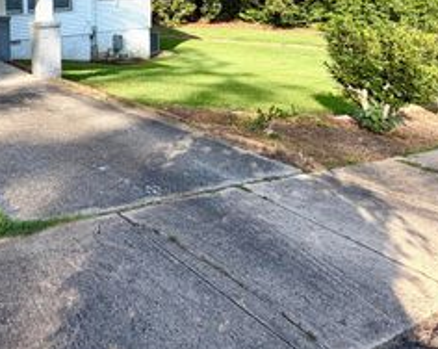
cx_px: 7
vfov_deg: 43.2
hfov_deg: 50.1
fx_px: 375
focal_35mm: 29
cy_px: 5
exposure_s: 1/502
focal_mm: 2.22
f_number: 2.2
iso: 50
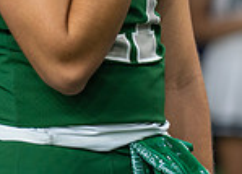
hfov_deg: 3.6
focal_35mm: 549
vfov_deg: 2.6
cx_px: -221
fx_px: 3780
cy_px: -140
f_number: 1.8
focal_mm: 135
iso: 500
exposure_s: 1/400
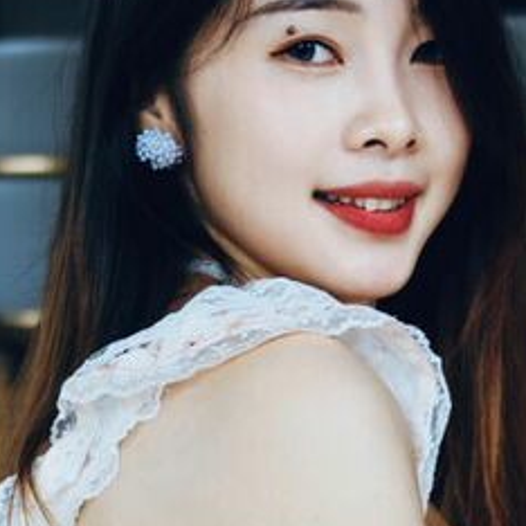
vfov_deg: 8.5
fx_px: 3438
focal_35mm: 200
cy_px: 876
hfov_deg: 8.7
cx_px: 294
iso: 100
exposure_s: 1/200
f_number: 2.8
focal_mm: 35
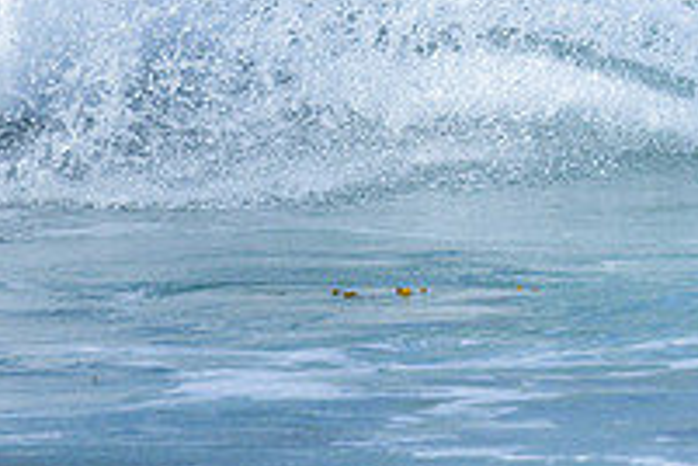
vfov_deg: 0.6
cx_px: 966
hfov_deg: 0.9
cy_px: -158
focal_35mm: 2412
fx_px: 46762
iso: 450
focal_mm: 800
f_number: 6.3
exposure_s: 1/2000
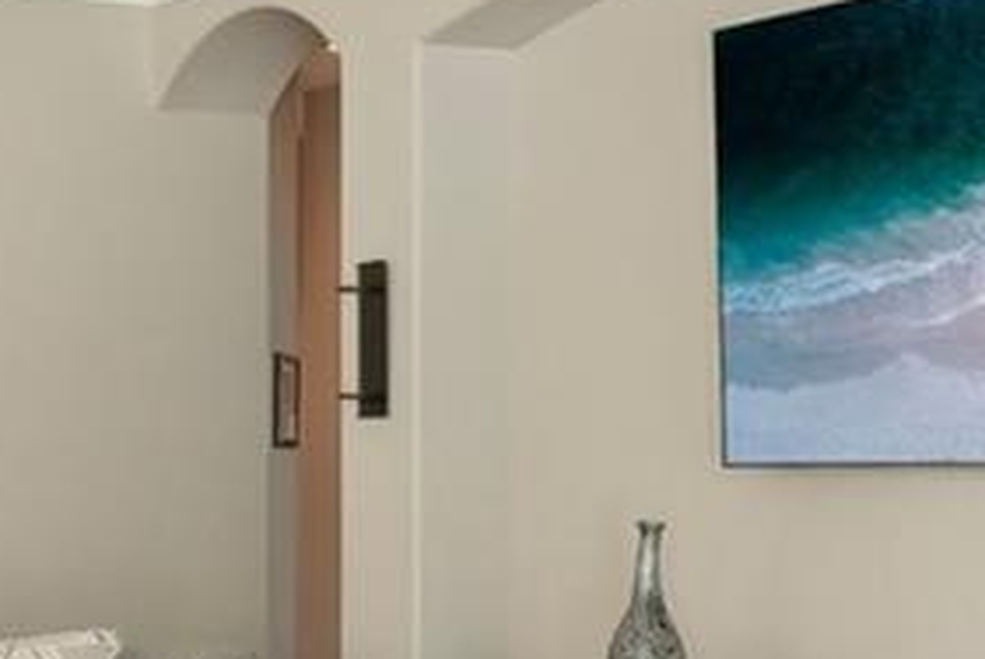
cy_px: 473
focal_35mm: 91
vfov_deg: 15.0
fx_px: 2492
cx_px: -193
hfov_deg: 20.9
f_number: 8
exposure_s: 1/25
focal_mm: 16
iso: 400
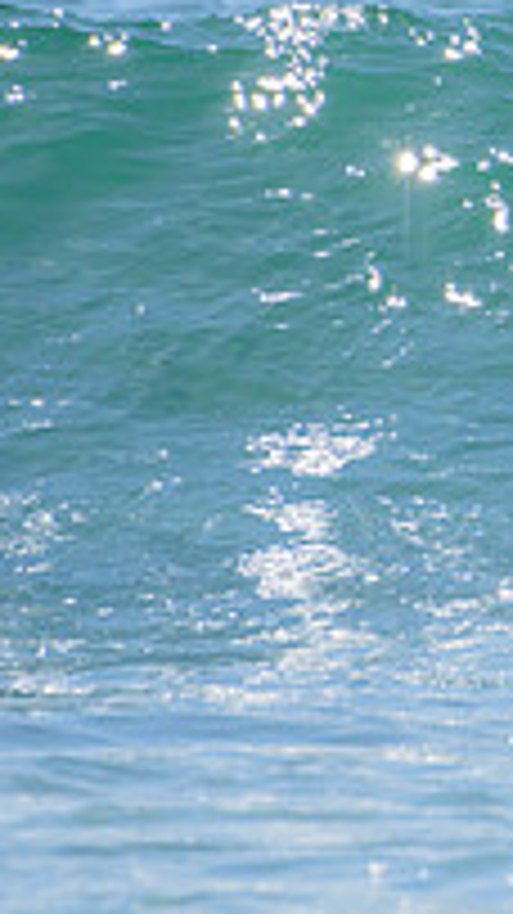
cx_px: 1527
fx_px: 44527
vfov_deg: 1.2
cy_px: 45
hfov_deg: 0.7
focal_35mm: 1839
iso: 100
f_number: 5.6
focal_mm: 500
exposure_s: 1/2000
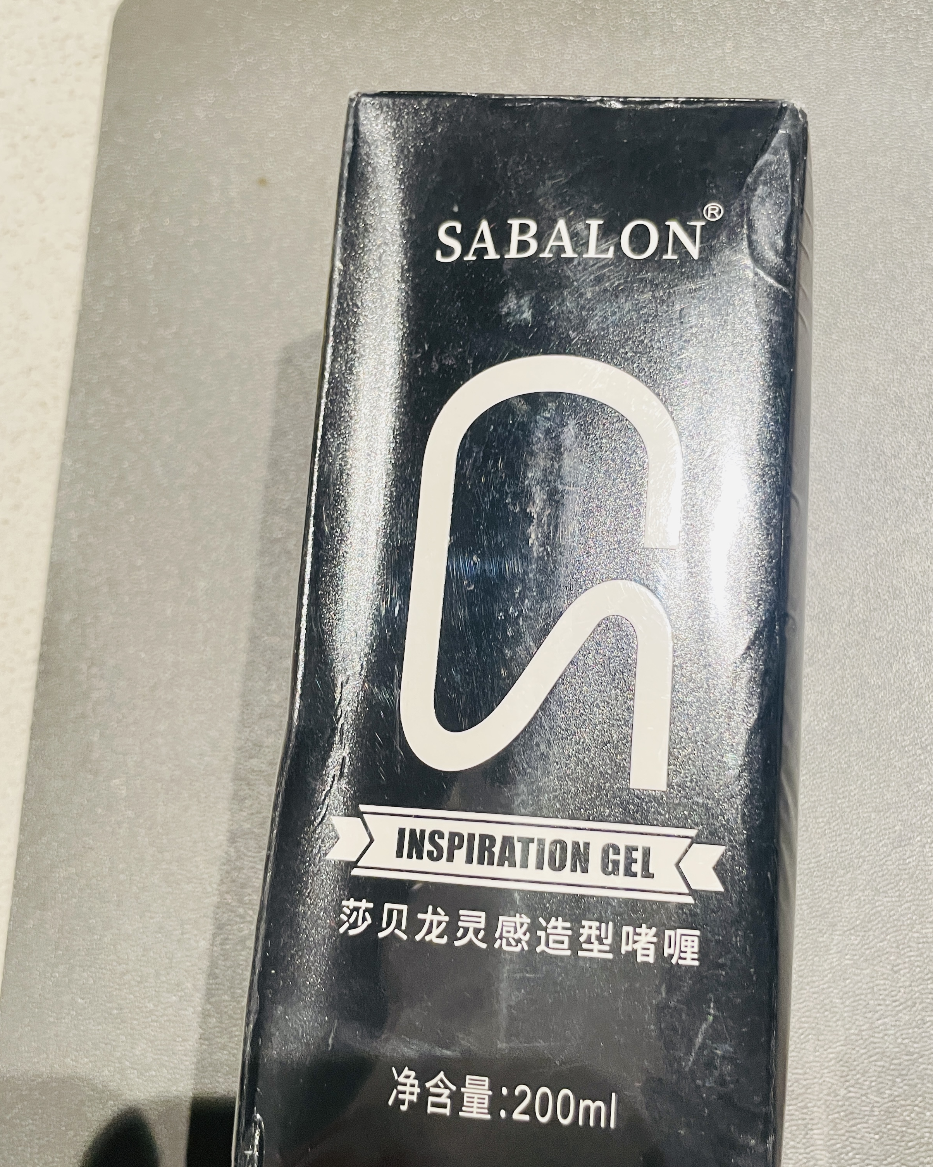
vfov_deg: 52.8
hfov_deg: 43.2
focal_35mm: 34
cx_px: 544
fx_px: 1174
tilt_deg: -77.8
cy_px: 582
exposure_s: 1/50
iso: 200
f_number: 1.6
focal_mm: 4.2
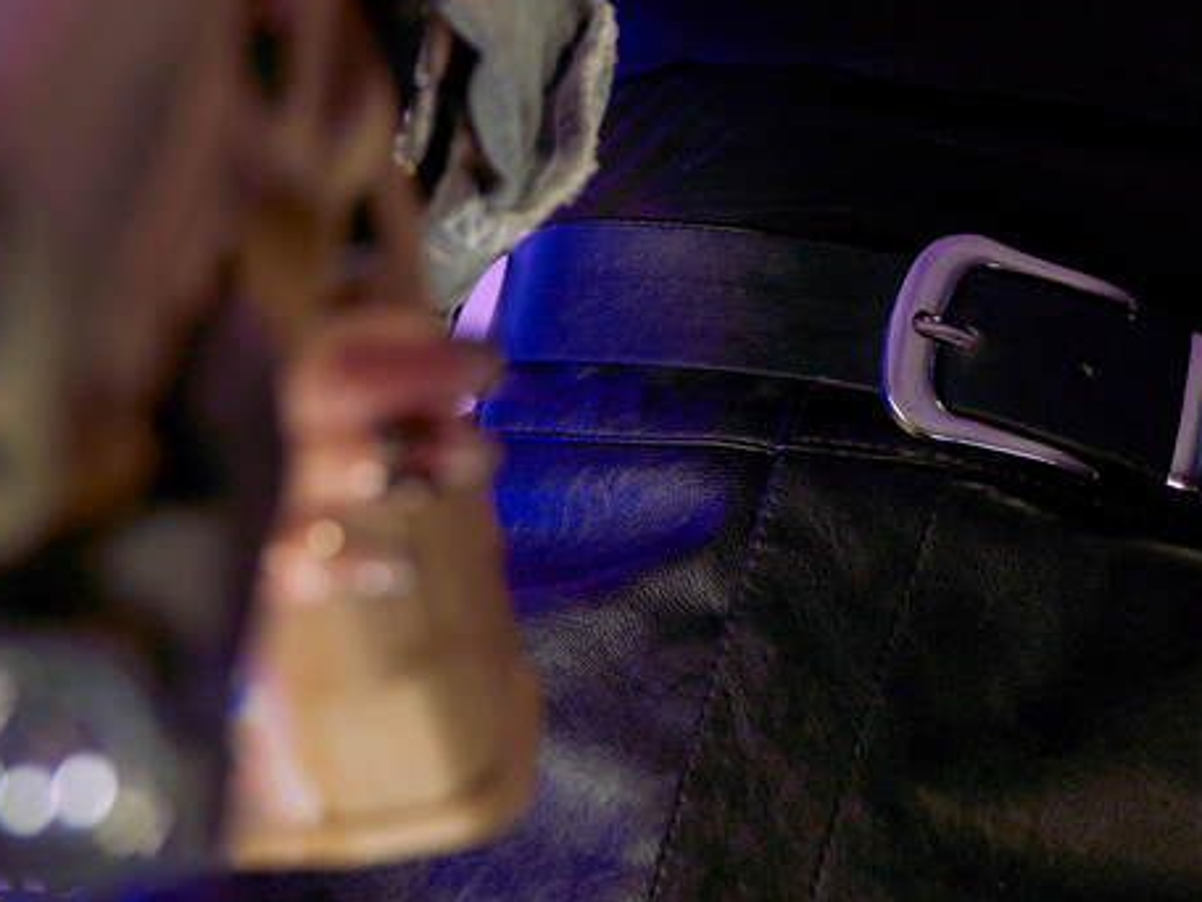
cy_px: -69
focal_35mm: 117
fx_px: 4063
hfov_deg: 16.6
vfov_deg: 12.5
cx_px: 1115
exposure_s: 1/125
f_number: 4
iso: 100
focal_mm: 37
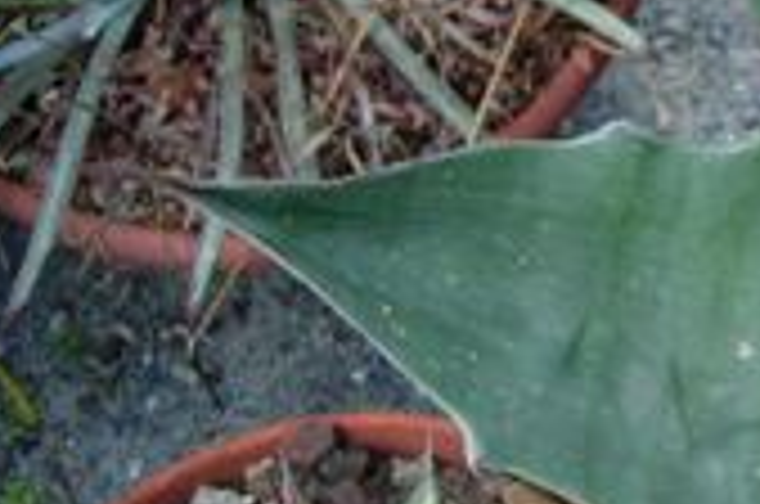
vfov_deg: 9.1
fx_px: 3161
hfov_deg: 12.5
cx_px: 1376
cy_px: 162
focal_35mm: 150
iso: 64
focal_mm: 7.8
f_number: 2.8
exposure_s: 1/166
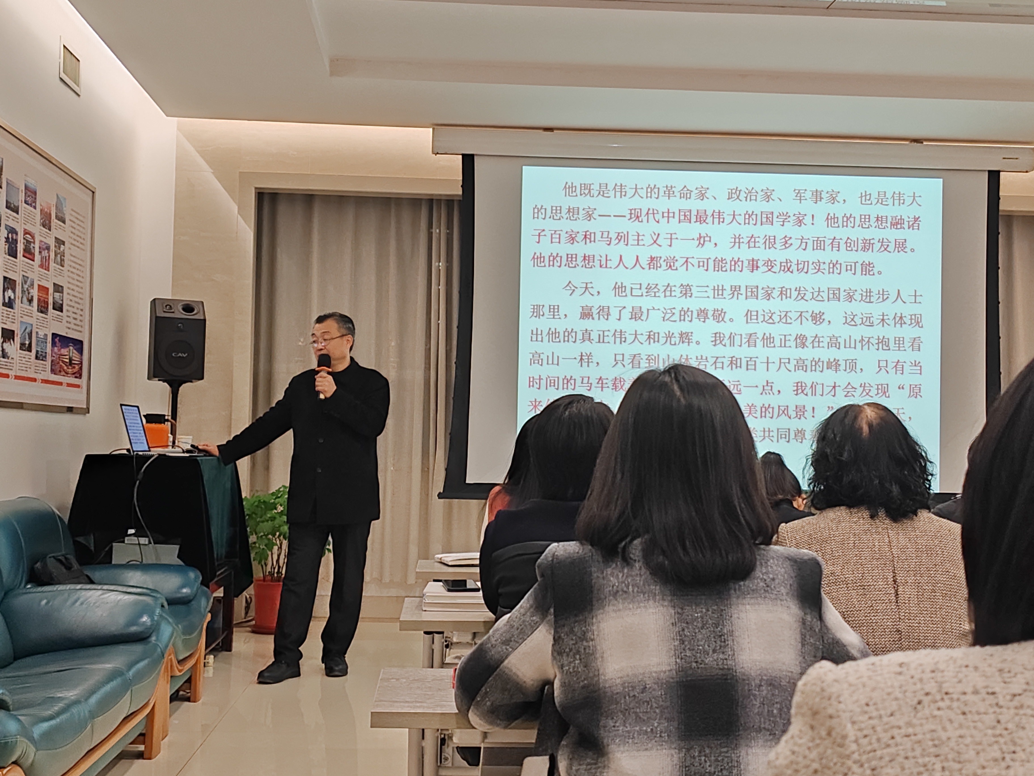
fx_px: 1404
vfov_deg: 30.9
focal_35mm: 47
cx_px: 517
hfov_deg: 40.4
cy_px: 388
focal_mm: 6.14
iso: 1000
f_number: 1.8
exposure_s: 1/100
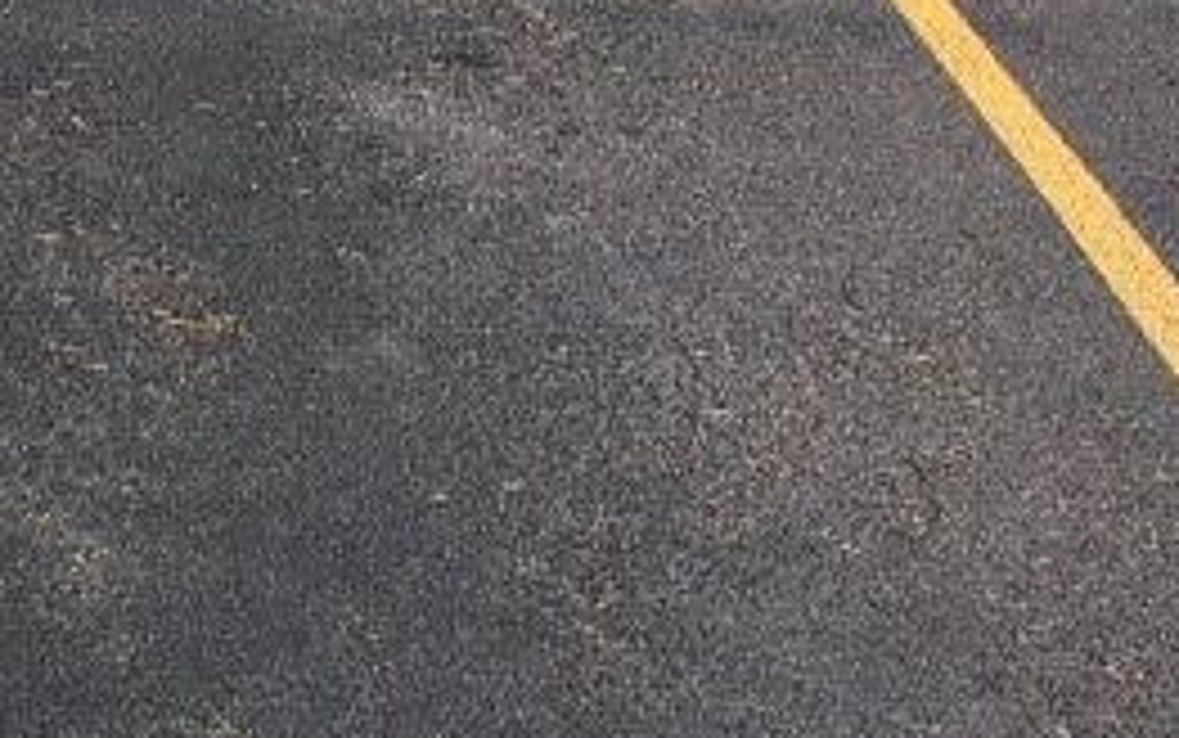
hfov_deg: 28.5
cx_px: 180
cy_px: 446
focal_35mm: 70
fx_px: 2250
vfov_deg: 18.6
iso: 80
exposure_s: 1/70
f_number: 10.4
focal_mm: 4.9
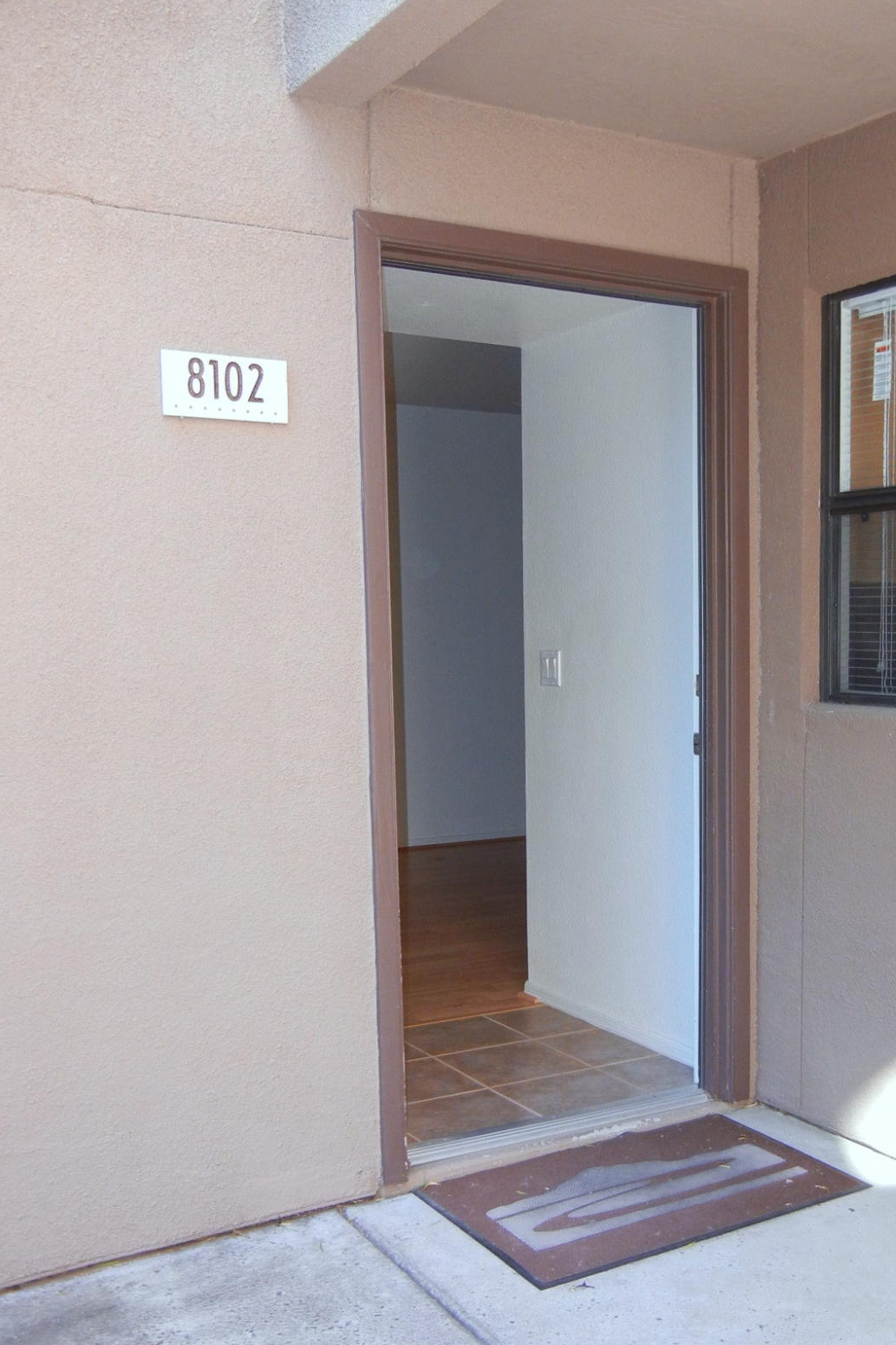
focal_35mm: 40
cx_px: 641
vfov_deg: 48.3
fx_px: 1493
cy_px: 775
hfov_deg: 32.9
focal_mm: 5.4
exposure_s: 1/65.3
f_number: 3.5
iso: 230
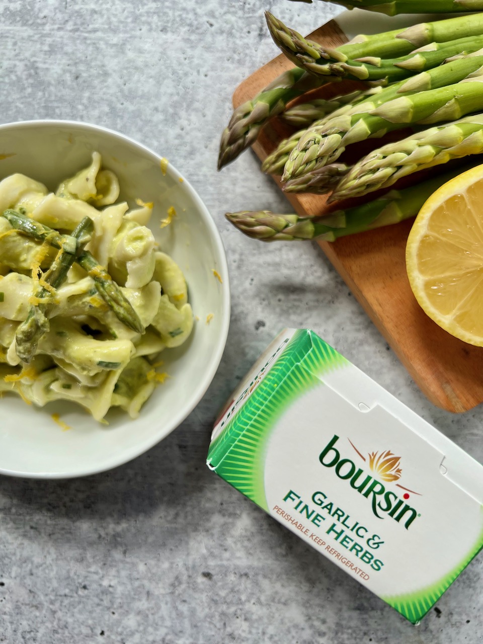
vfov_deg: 67.3
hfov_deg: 53.1
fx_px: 484
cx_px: 242
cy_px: 322
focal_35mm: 26
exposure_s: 1/965
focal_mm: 5.7
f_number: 1.5
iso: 50
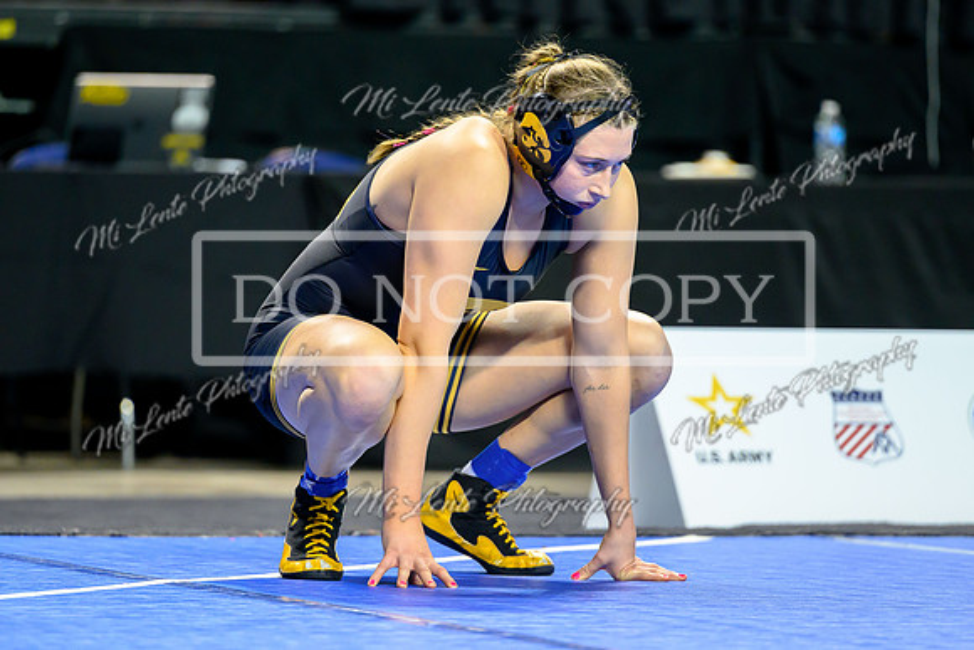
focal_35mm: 275
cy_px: 332
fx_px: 7443
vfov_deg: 5.0
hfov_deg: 7.5
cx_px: 472
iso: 2500
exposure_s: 1/800
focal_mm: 200
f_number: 2.8
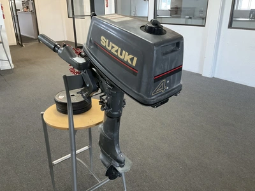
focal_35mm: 29
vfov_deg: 48.2
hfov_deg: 61.7
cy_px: 96
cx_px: 128
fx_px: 214
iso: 250
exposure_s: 1/60
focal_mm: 3
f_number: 1.8
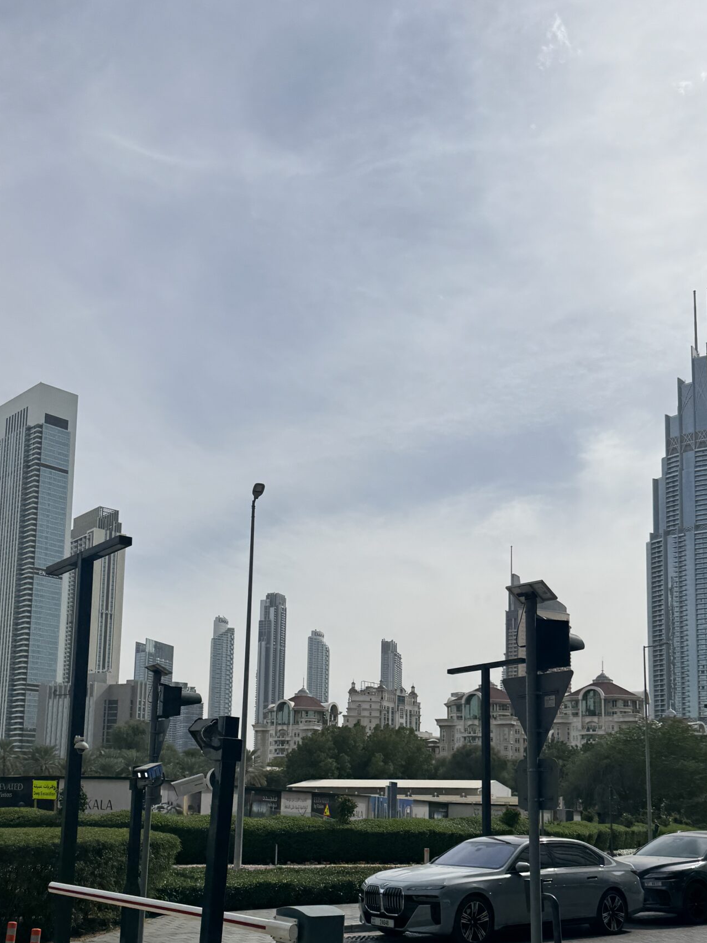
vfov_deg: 50.0
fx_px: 980
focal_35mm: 36
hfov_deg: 39.7
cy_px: 662
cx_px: 359
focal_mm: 6.76
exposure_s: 1/12346
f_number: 1.78
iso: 80
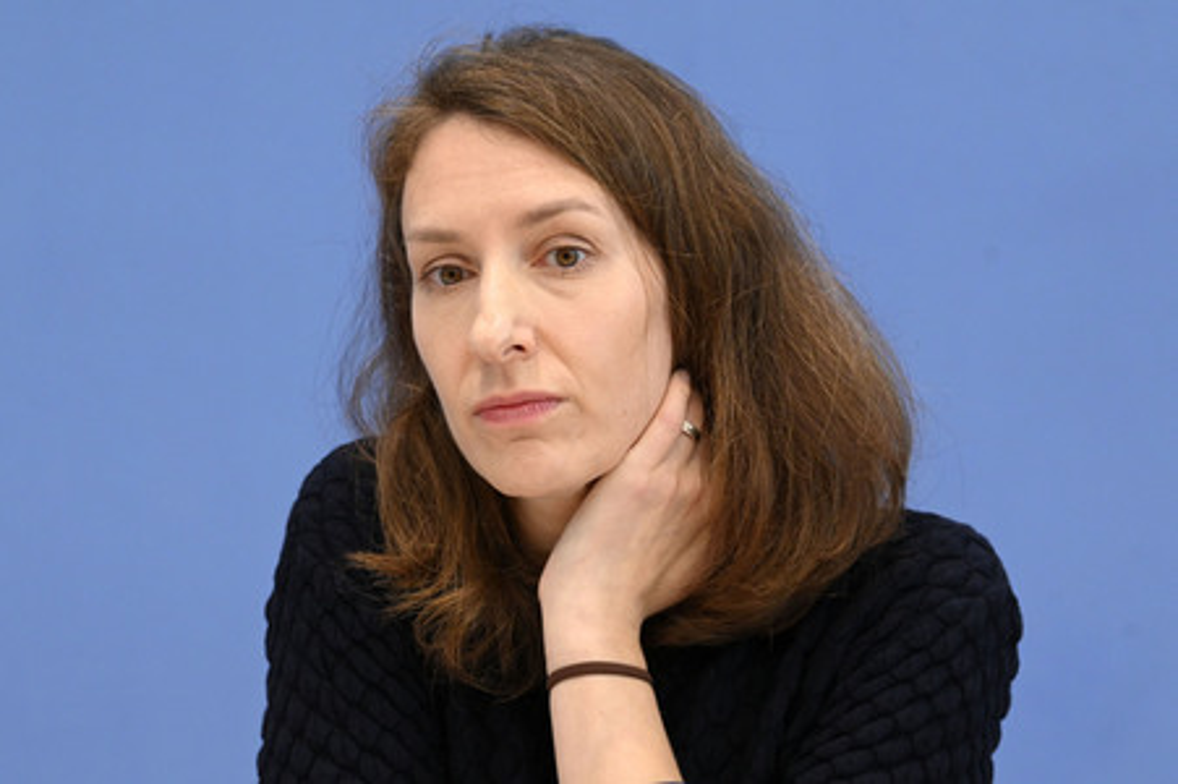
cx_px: 589
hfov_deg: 16.8
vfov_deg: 11.2
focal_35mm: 122
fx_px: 3989
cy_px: 392
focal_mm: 122
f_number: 6.3
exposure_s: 1/500
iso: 4000
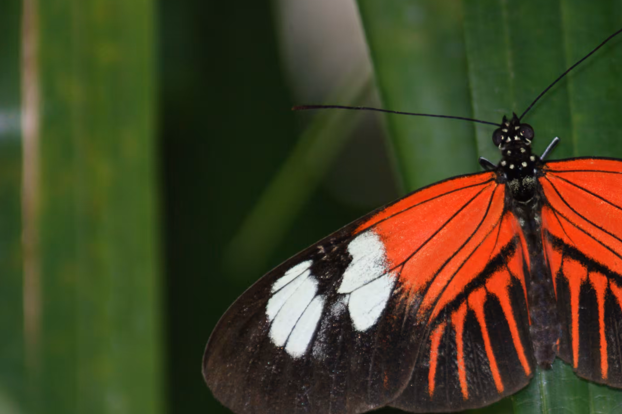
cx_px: 464
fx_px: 11966
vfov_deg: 2.0
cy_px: 285
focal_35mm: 693
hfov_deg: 3.0
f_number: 5.6
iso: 400
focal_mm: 280
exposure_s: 1/125
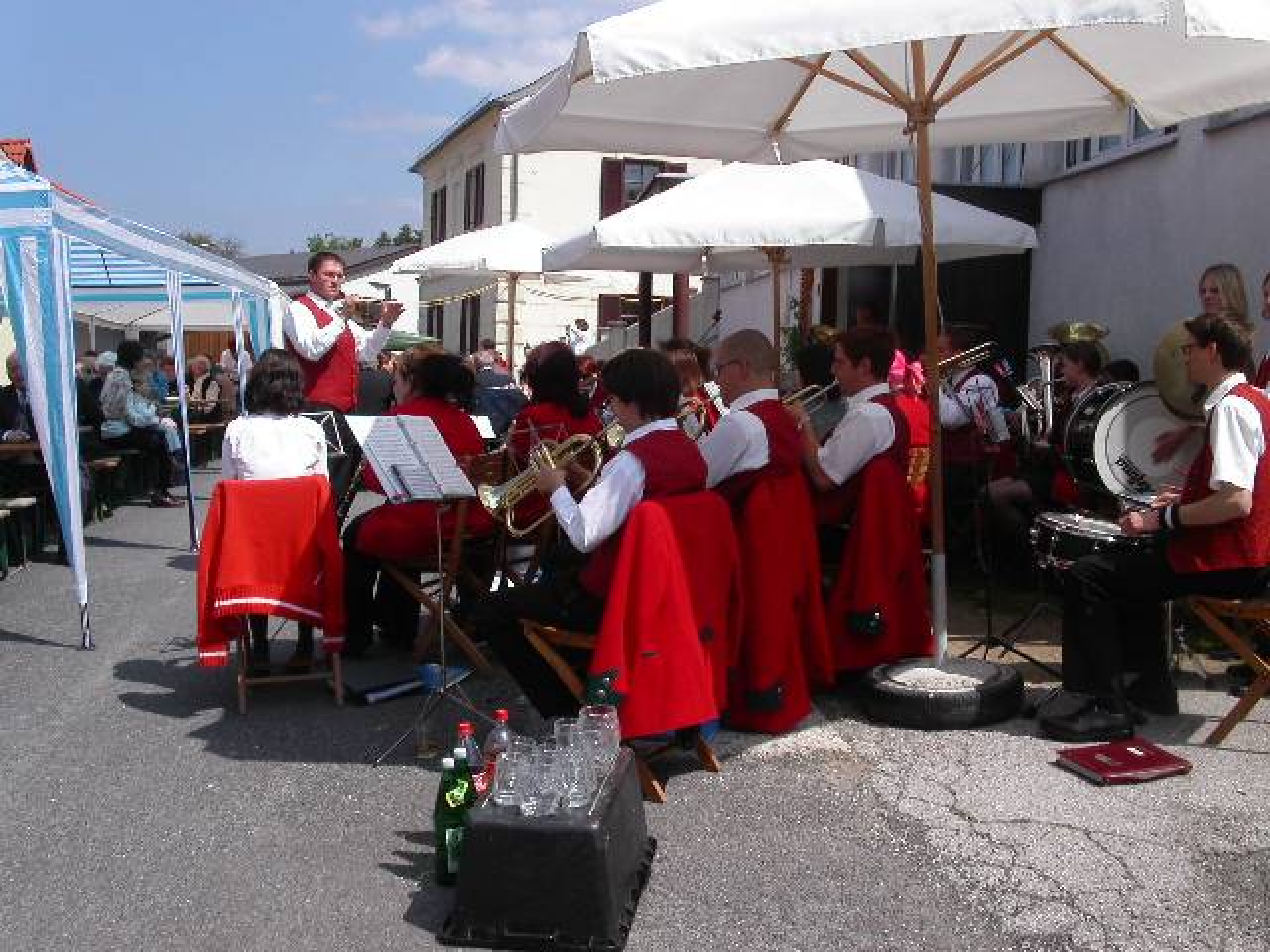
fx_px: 1394
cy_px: 476
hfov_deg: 49.0
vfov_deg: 37.7
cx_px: 635
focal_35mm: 38
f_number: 8
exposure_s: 1/350
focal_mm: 7.8
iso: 100
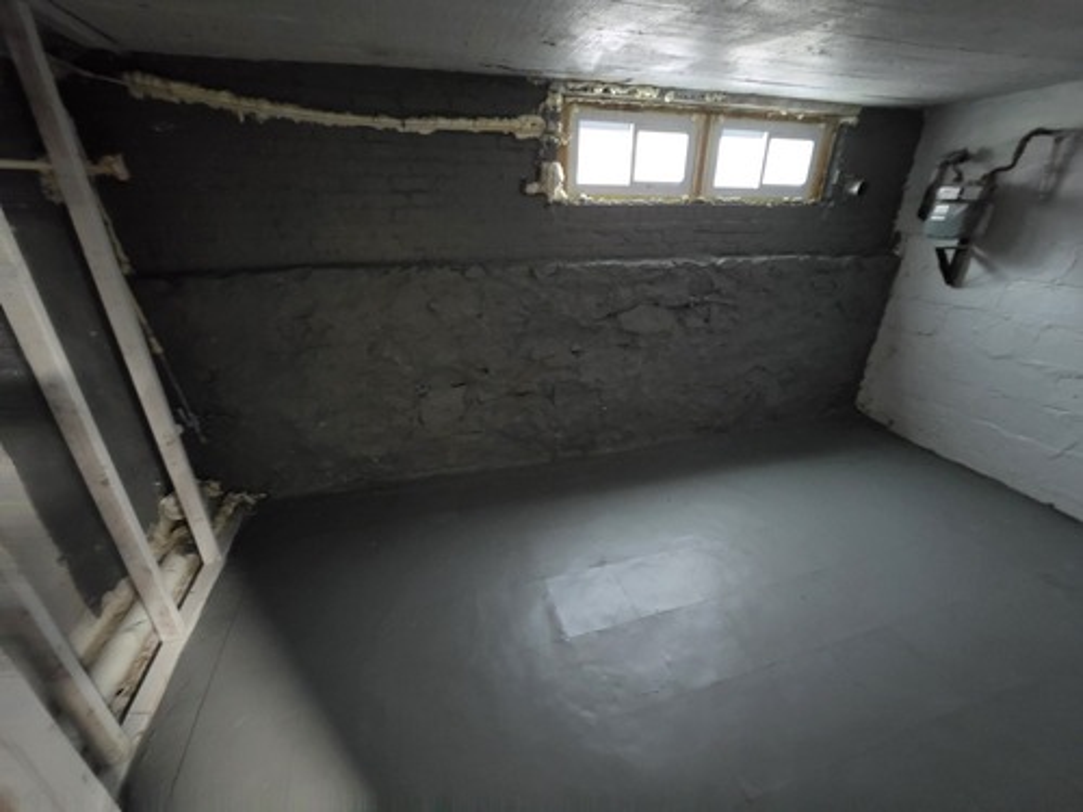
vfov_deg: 89.9
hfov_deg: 106.2
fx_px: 407
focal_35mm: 13
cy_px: 406
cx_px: 542
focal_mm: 2.2
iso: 3200
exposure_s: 1/24
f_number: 2.2
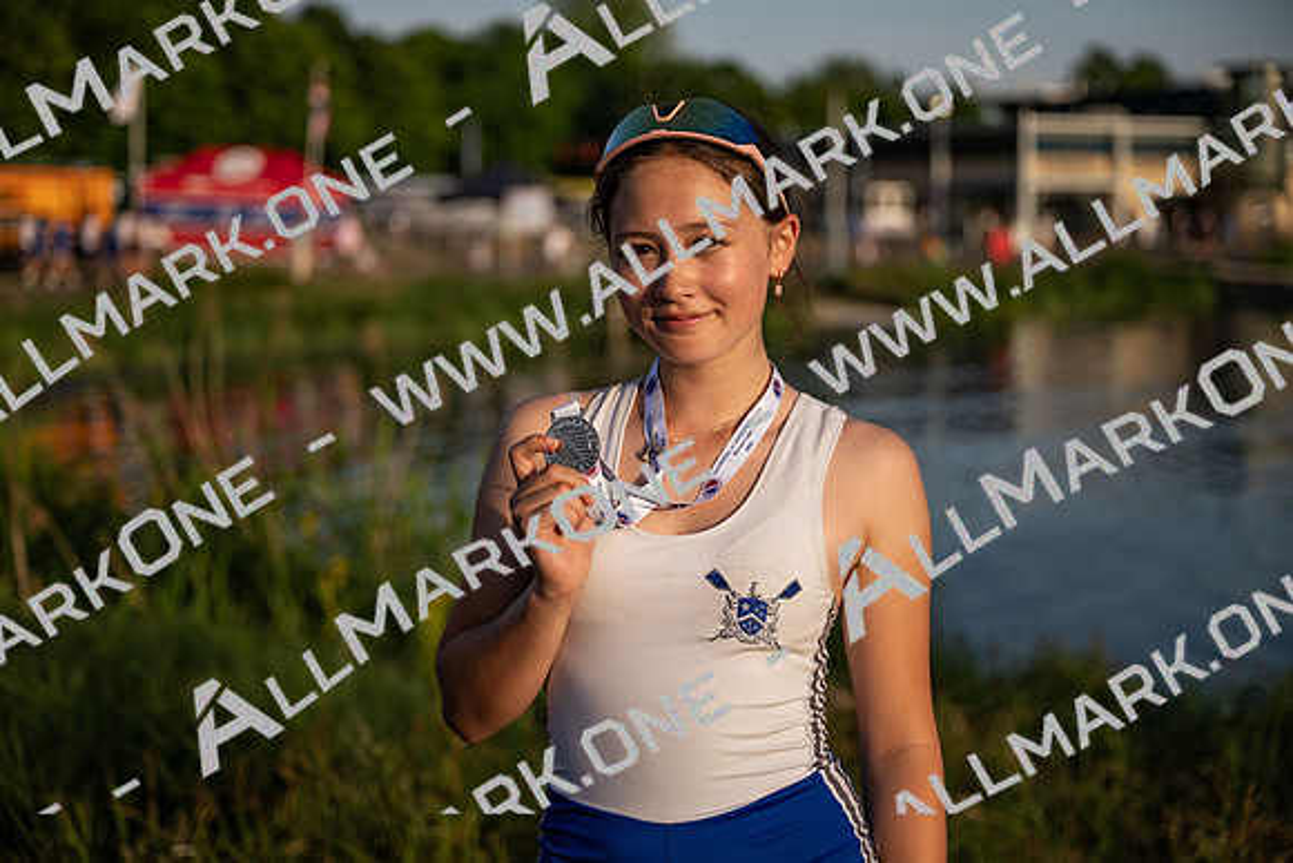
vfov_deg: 22.6
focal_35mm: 60
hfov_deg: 33.4
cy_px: 432
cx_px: 646
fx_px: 2155
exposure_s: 1/2000
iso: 64
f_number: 2.8
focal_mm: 60
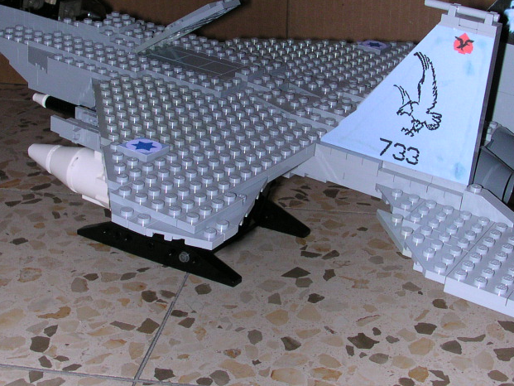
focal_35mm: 61
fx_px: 906
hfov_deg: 31.7
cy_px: 176
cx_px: 259
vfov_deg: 24.0
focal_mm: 5.6
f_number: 4.5
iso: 100
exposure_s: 1/60
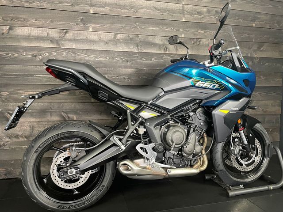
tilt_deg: -3.6
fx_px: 213
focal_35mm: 26
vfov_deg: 53.1
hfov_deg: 67.3
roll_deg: +0.5
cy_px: 106
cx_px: 142
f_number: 1.6
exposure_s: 1/50
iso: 250
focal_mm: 4.2
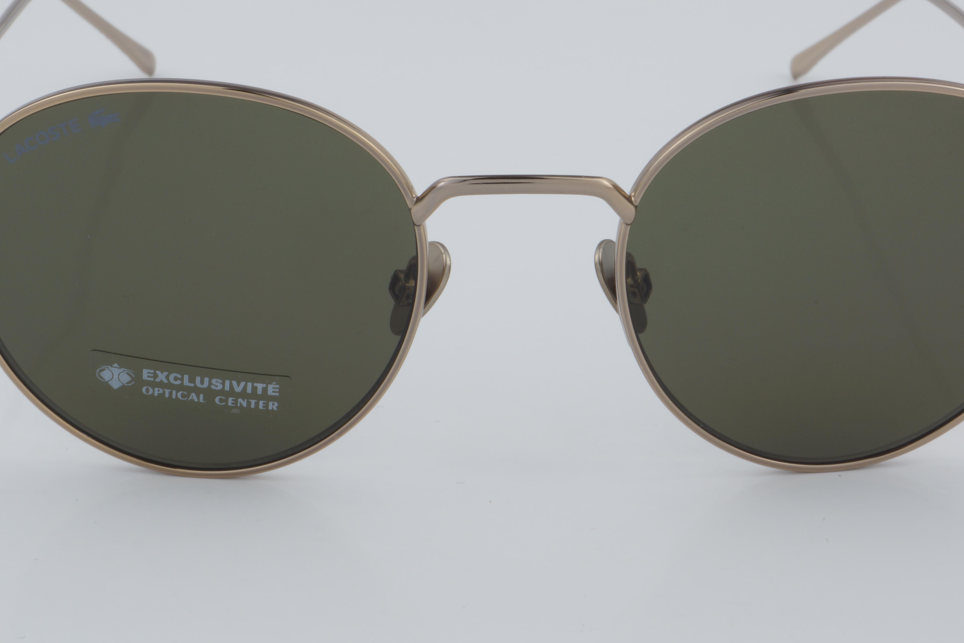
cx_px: 518
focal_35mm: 106
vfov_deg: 13.0
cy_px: 237
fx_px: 2829
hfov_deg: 19.3
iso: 100
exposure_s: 1/4
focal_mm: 55
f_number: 32
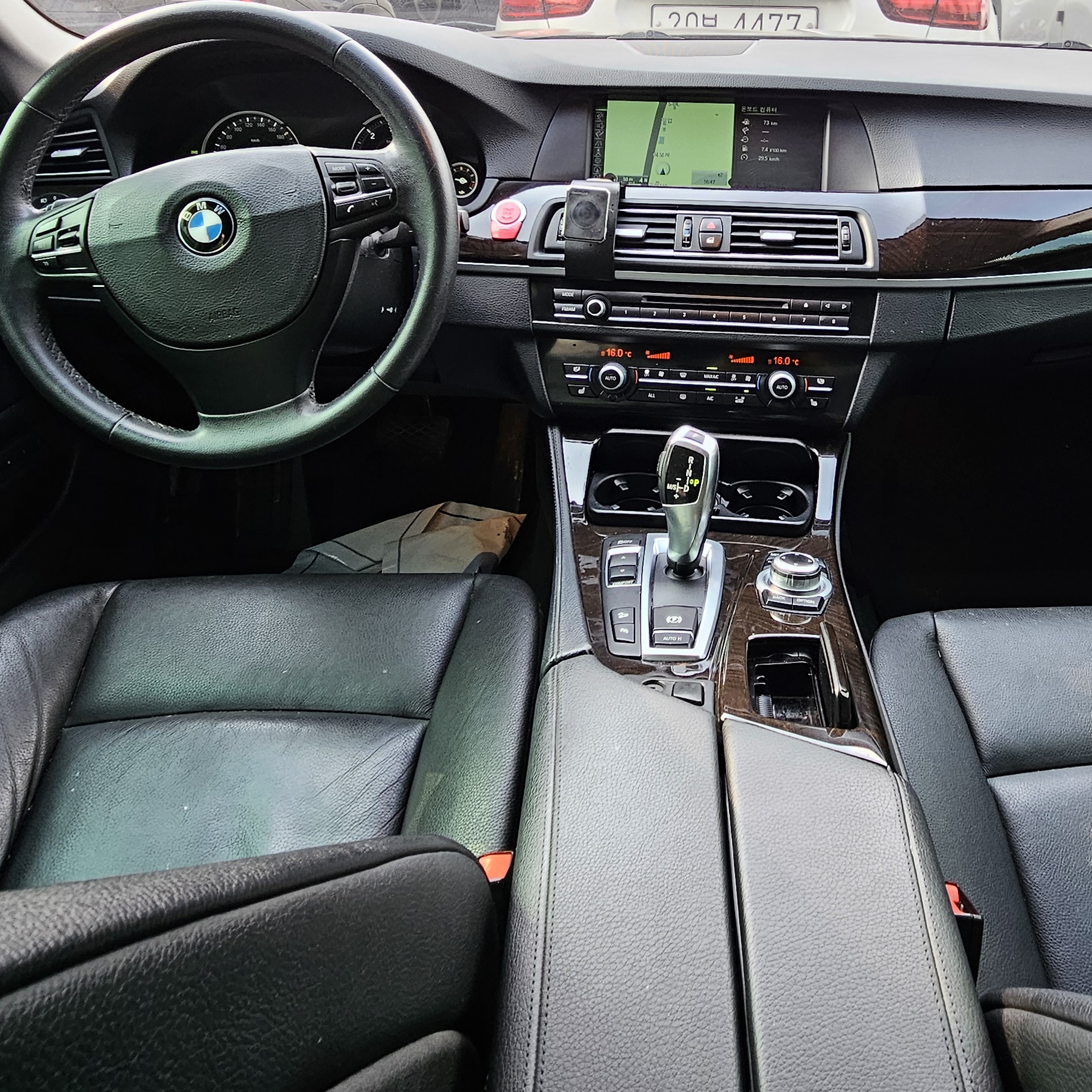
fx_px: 892
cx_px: 703
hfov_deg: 61.8
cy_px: 310
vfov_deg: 60.4
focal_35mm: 25
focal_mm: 2.2
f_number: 2.2
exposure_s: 1/77.4
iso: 100
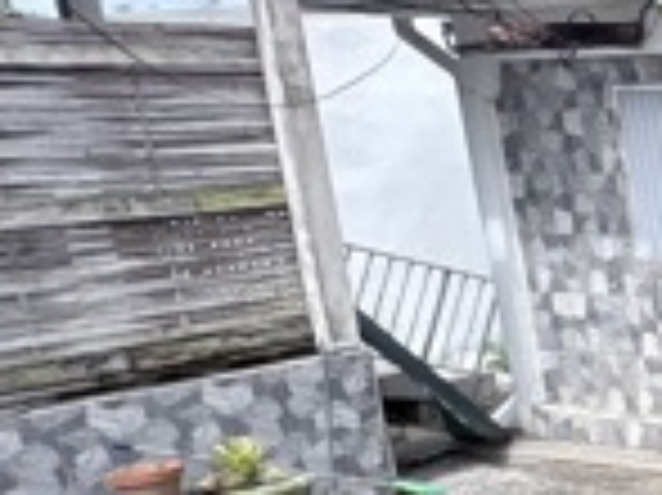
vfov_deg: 23.9
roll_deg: +2.9
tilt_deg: -10.8
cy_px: 315
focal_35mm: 61
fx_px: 1166
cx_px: 1292
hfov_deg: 19.5
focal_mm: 2.22
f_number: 2.2
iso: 40
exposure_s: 1/707
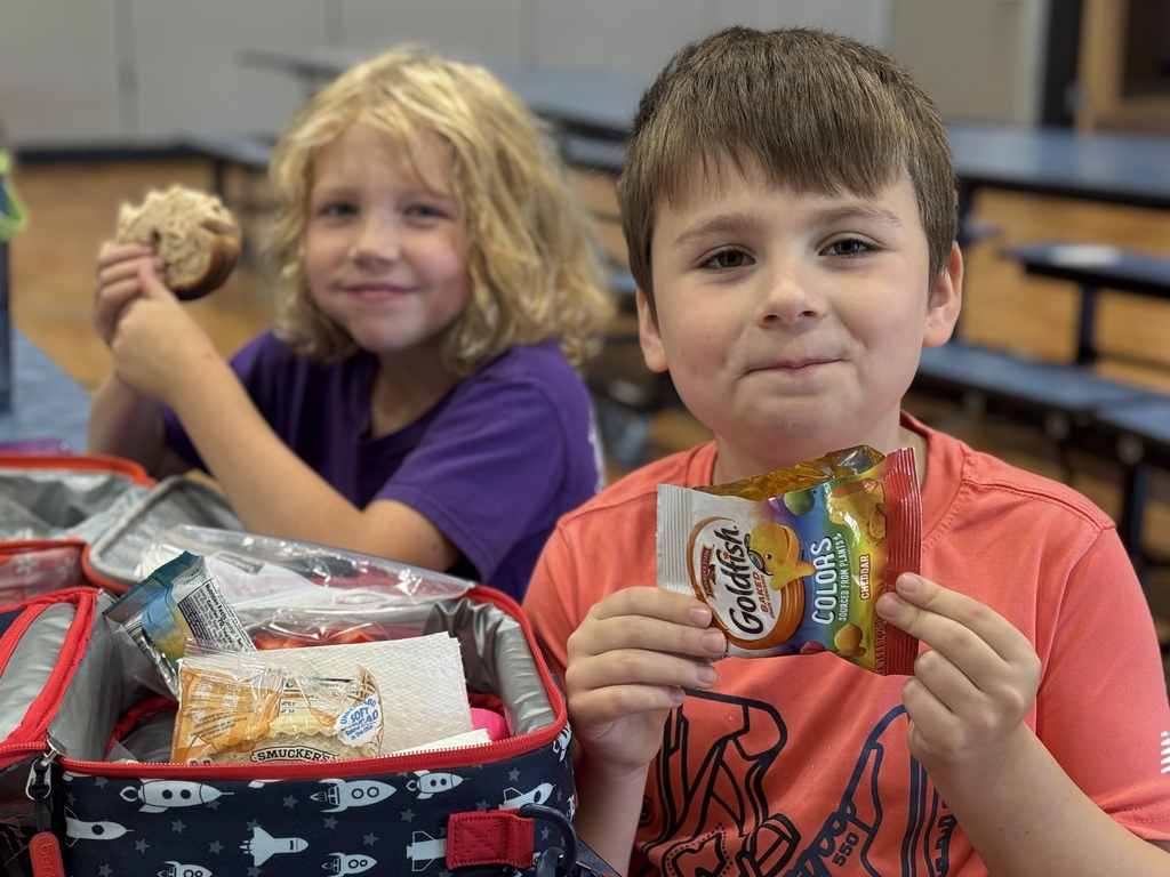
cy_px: 438
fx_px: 1622
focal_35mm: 48
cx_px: 585
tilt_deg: -14.7
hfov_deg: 39.7
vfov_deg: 30.3
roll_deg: -0.2
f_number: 1.78
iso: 64
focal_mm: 6.76
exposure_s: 1/60
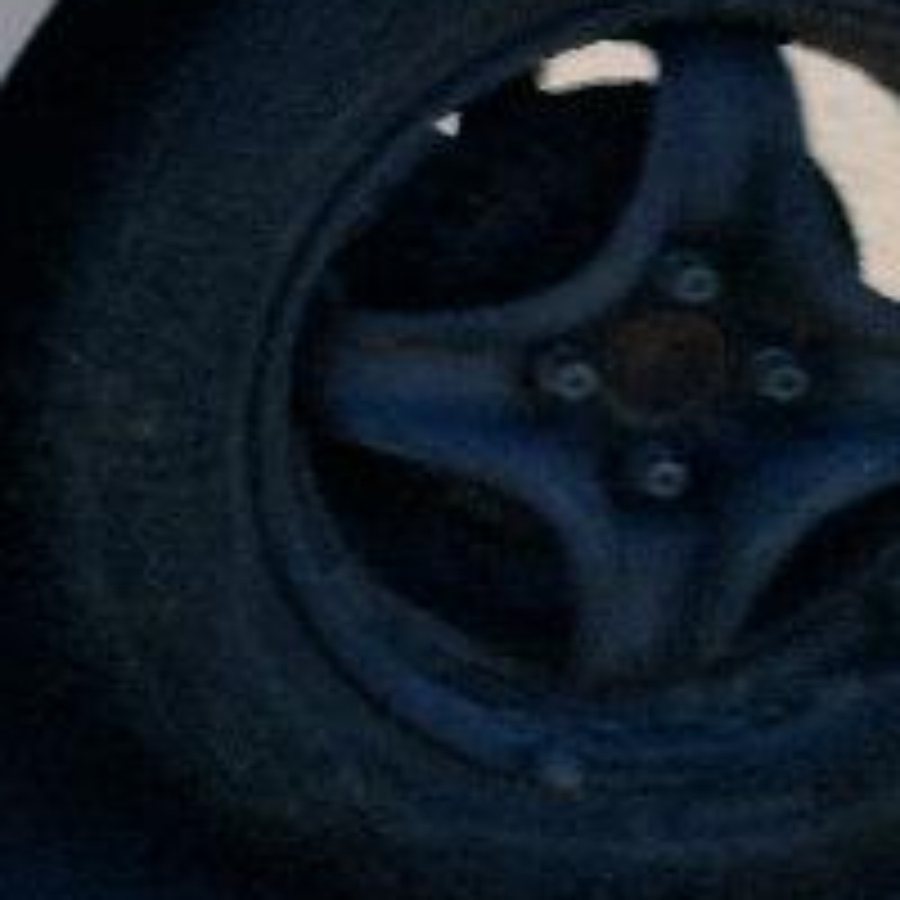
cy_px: -338
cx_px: -2214
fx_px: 5383
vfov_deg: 9.4
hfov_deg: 7.7
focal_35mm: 183
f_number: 1.8
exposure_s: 1/1111
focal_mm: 5.4
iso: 50
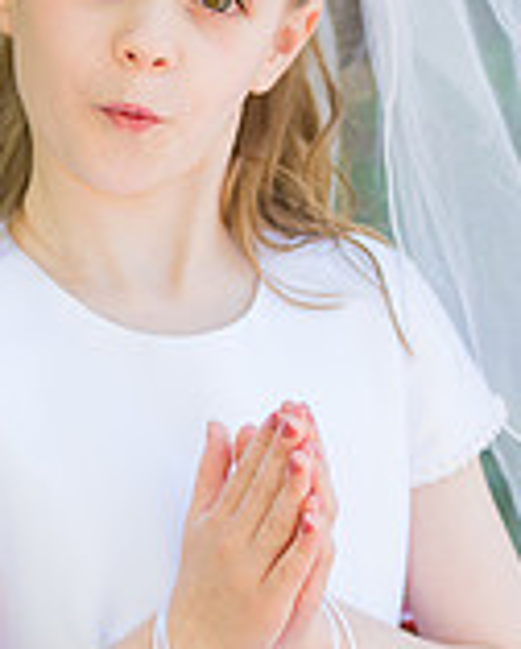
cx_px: 147
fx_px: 3617
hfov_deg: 8.2
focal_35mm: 188
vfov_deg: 10.3
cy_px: 260
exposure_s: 1/500
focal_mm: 70
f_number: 3.2
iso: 200
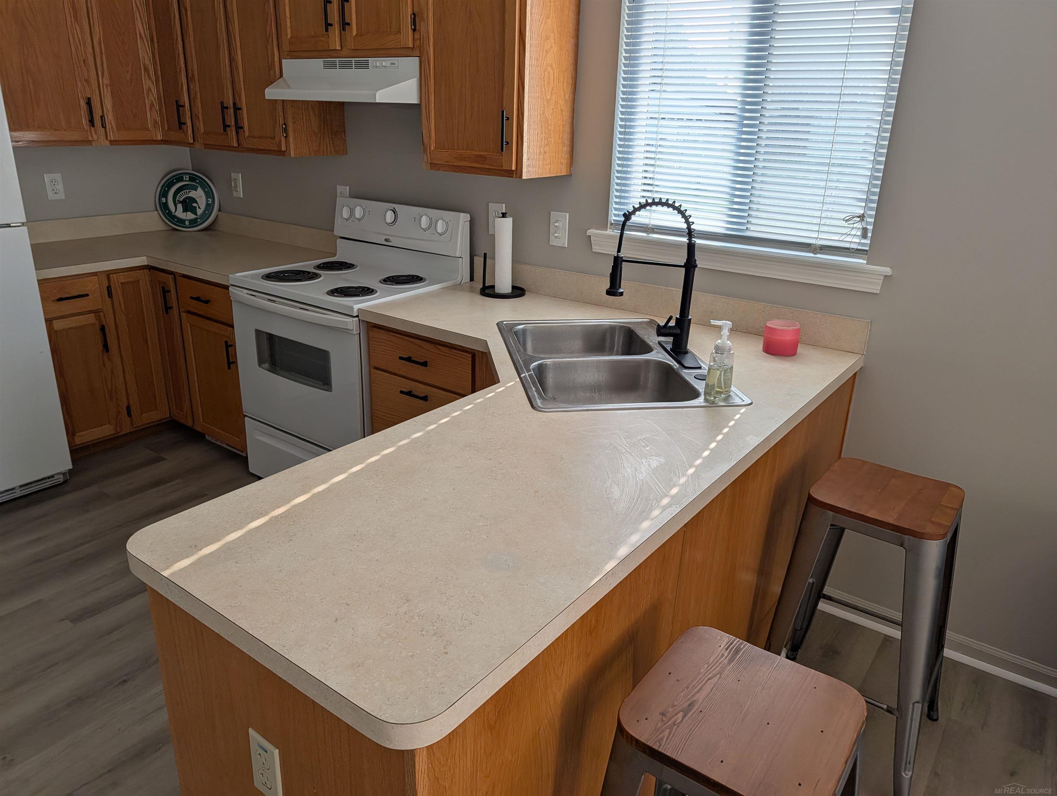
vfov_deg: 56.9
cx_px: 528
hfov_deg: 71.5
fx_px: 734
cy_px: 398
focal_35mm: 24
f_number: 1.68
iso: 20
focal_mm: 6.9
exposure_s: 1/133
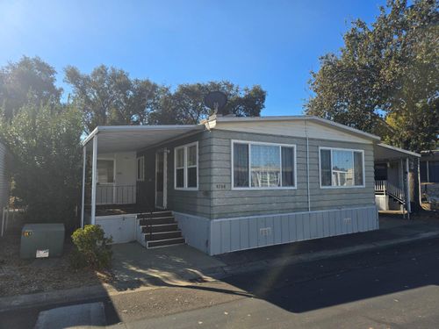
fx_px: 292
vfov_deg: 58.9
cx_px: 220
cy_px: 164
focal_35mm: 23
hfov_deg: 73.9
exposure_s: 1/622
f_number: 1.7
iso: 12
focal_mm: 6.3
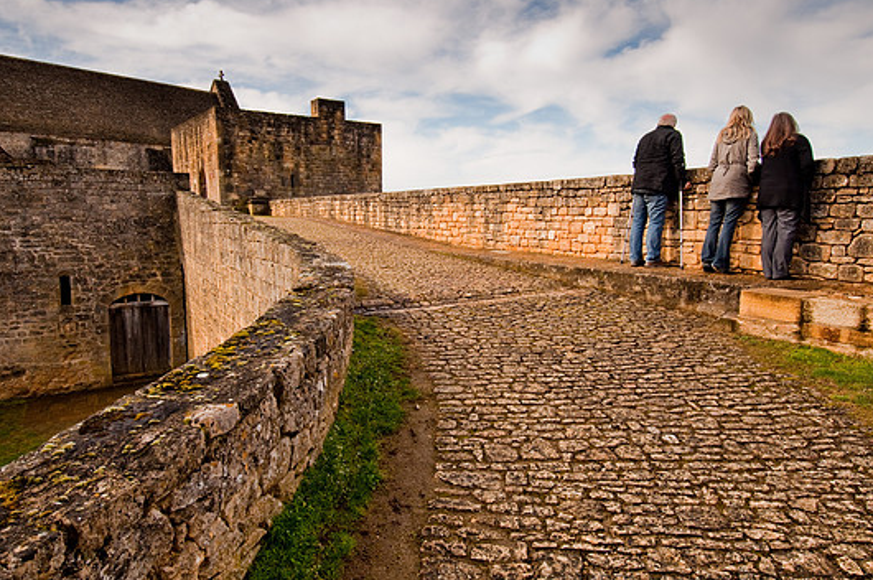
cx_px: 422
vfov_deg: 55.0
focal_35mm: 23
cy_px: 279
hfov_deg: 76.1
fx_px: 557
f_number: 8
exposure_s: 1/250
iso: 200
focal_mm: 14
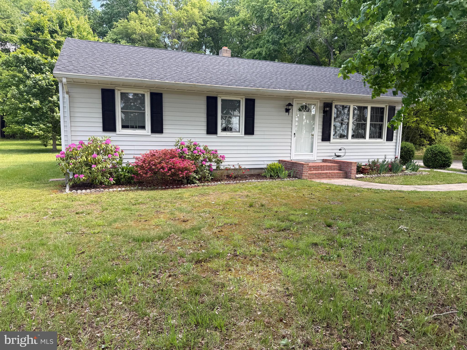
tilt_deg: -6.5
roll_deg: -1.3
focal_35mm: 24
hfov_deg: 71.6
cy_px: 175
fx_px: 324
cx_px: 234
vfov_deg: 56.8
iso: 80
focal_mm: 6.76
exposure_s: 1/333
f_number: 1.78
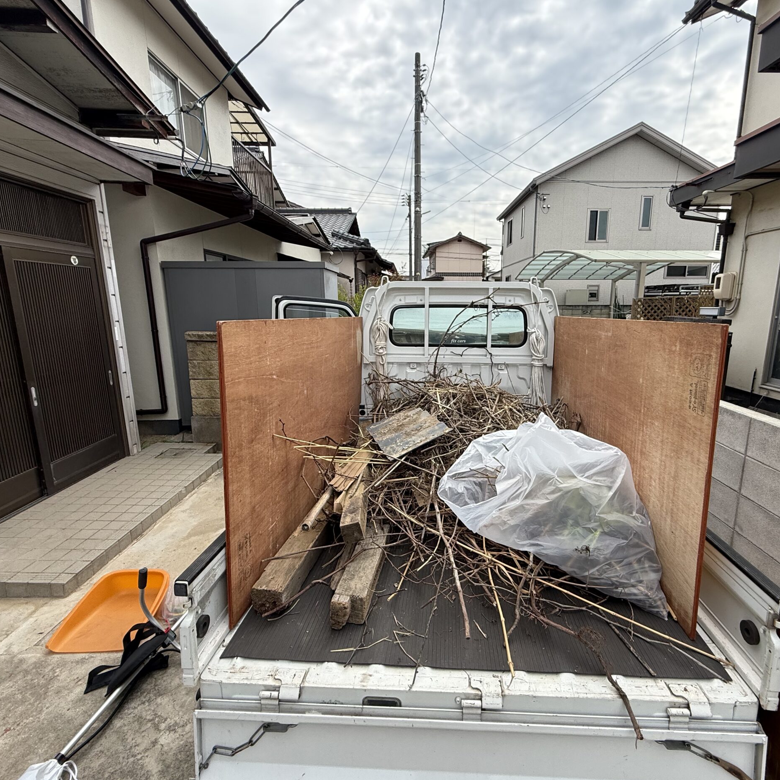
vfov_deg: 84.0
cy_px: 388
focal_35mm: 17
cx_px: 432
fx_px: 433
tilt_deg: -11.4
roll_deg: -0.6
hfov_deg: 83.7
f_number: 2.2
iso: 64
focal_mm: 2.22
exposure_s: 1/1211
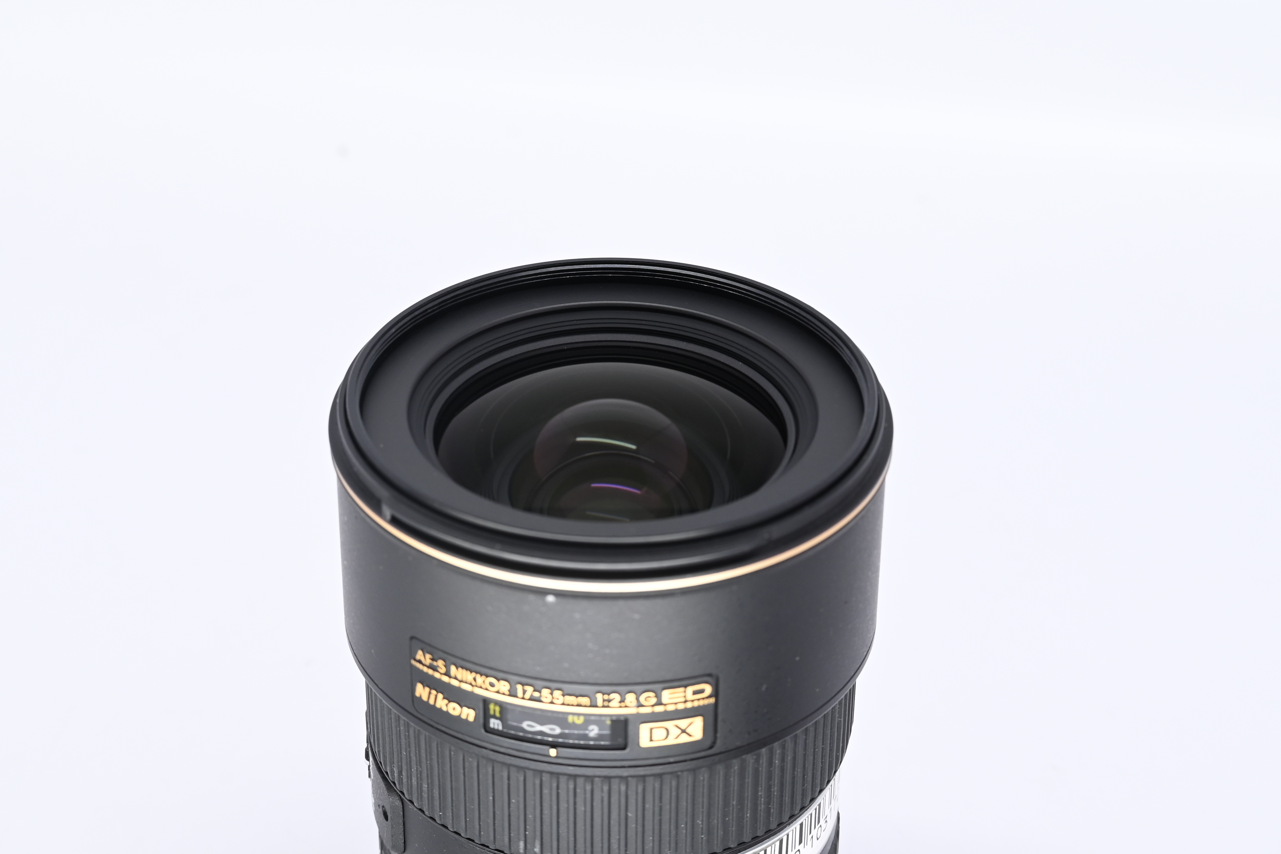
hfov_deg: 26.7
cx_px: 640
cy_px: 427
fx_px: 2704
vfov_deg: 17.9
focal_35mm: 76
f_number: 9
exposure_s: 1/125
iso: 500
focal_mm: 51
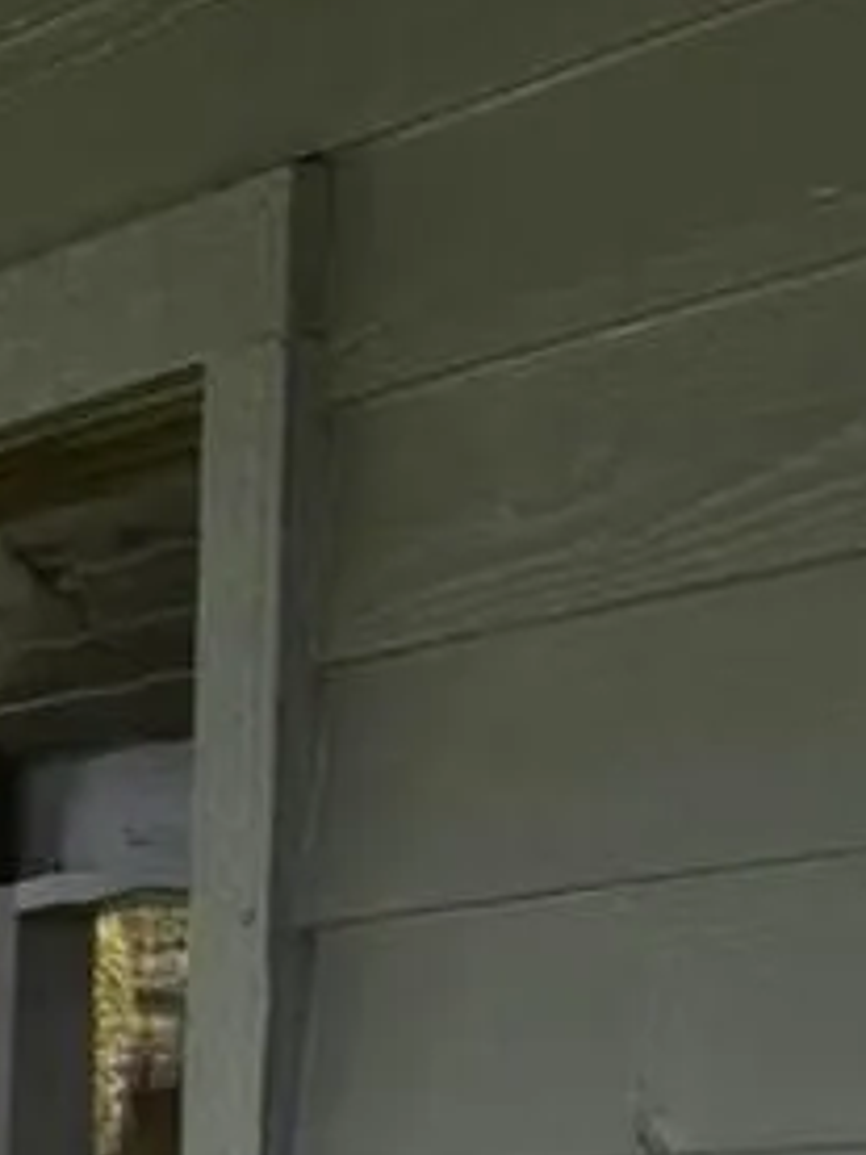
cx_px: -824
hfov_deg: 8.2
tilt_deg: -10.2
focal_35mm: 174
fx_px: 5804
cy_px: 2461
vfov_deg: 10.3
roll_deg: +0.7
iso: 100
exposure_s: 1/715
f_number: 1.78
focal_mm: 6.76
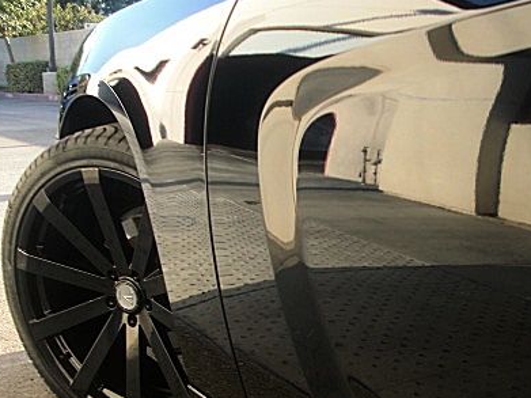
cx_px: 329
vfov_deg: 24.7
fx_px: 905
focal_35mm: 59
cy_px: 259
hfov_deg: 32.6
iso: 50
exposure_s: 1/125
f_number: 2.8
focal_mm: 6.3
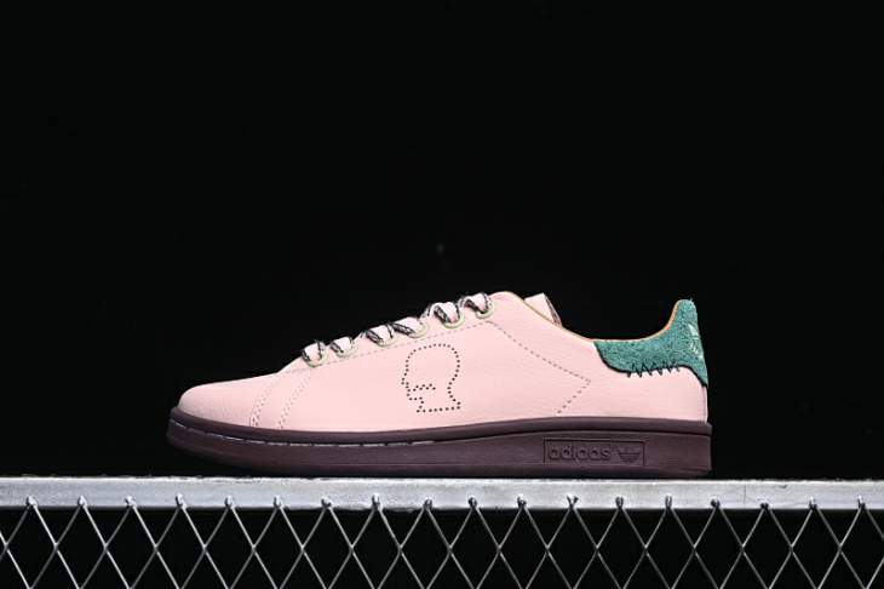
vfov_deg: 18.2
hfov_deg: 27.0
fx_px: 1841
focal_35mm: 75
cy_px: 294
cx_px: 442
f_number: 6.3
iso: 160
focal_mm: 50
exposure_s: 1/60
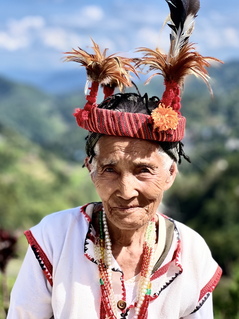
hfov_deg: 15.9
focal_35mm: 93
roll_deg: -0.1
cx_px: 119
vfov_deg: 21.1
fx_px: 856
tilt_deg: -4.0
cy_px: 133
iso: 32
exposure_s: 1/377
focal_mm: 9
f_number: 2.8
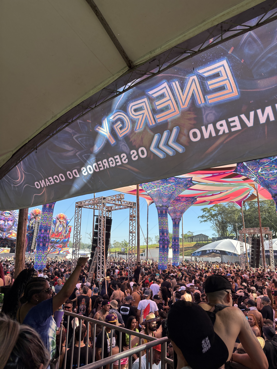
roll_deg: -4.1
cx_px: 138
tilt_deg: +13.6
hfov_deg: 53.1
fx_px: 277
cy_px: 184
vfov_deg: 67.3
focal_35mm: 26
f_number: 1.6
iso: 50
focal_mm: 5.96
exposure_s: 1/943
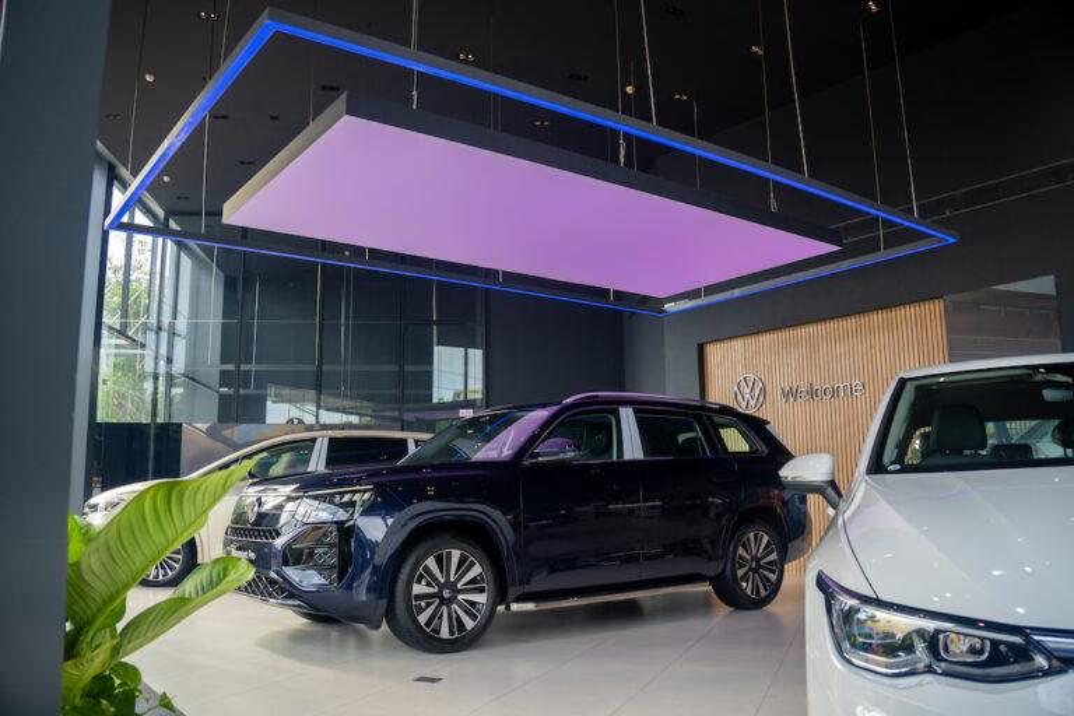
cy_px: 358
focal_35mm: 29
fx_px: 873
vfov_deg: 44.6
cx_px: 537
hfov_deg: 63.2
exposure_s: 1/60
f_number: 4
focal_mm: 19.5
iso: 250
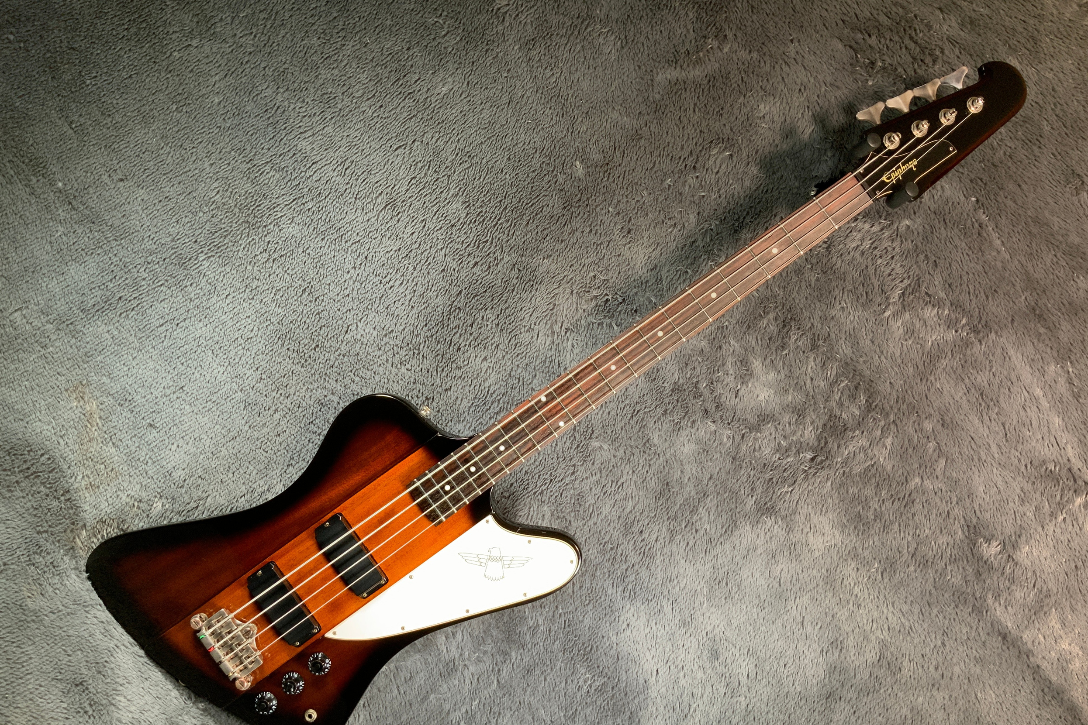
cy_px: 399
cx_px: 542
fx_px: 937
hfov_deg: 60.3
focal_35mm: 31
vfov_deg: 42.3
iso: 64
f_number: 1.8
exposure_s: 1/78
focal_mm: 3
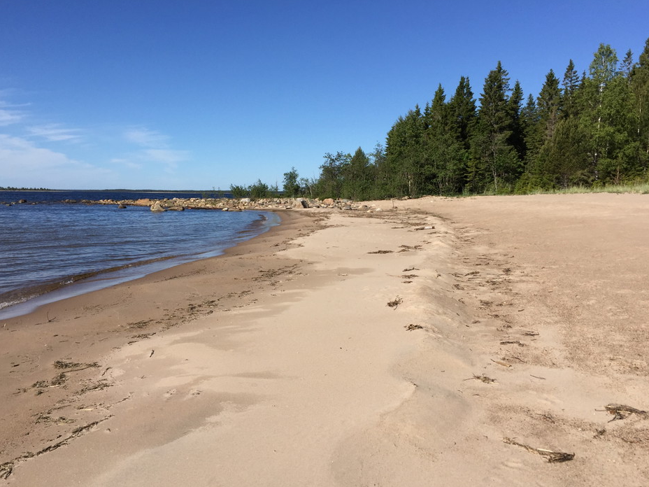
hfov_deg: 60.0
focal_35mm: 30
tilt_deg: -4.3
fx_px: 562
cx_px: 322
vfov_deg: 46.8
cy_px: 247
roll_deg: -1.3
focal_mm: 4.15
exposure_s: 1/2825
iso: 32
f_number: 2.2
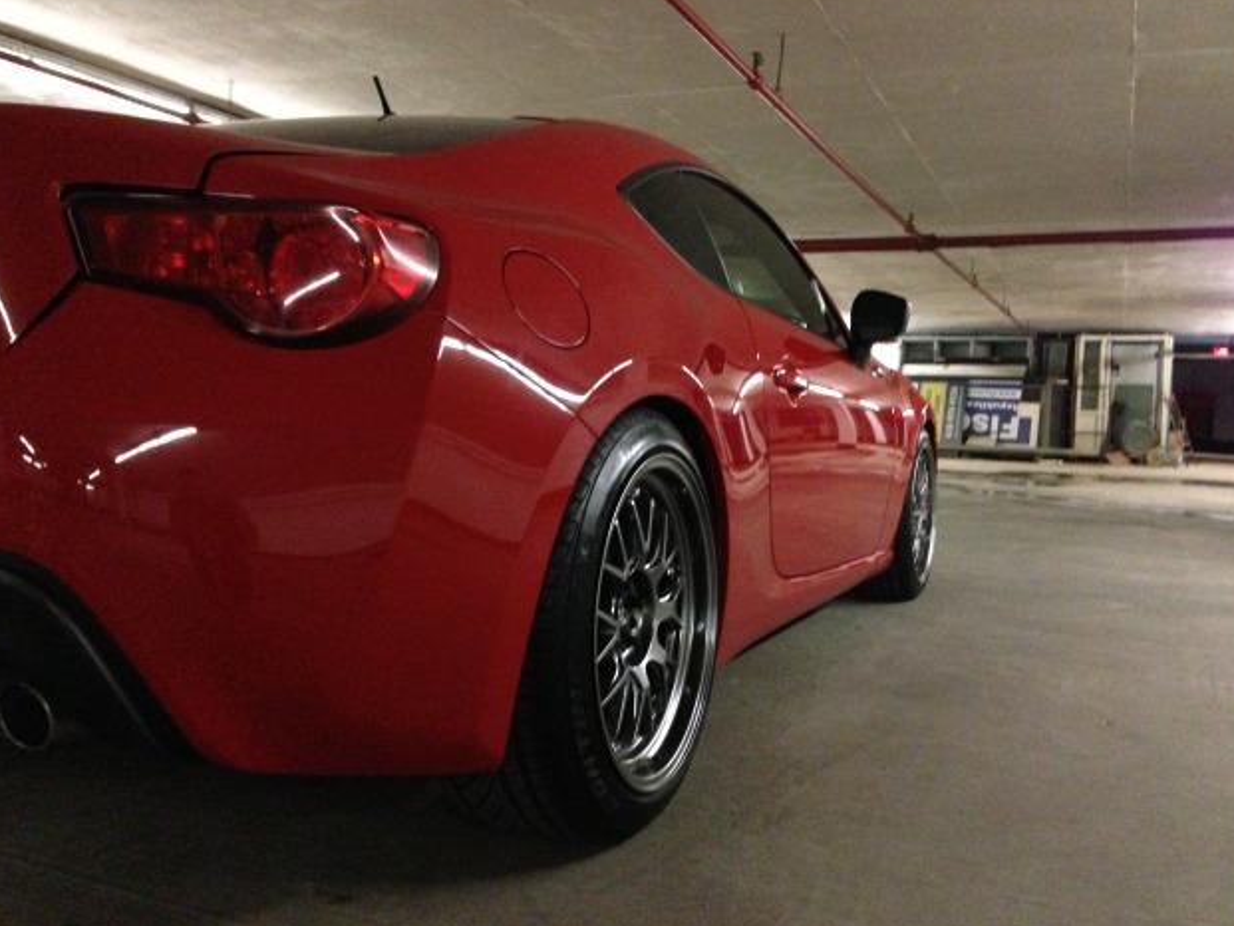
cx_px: 616
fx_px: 1212
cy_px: 459
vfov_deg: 41.8
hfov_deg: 53.9
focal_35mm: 34
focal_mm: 4.13
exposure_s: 1/15
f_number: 2.4
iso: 800
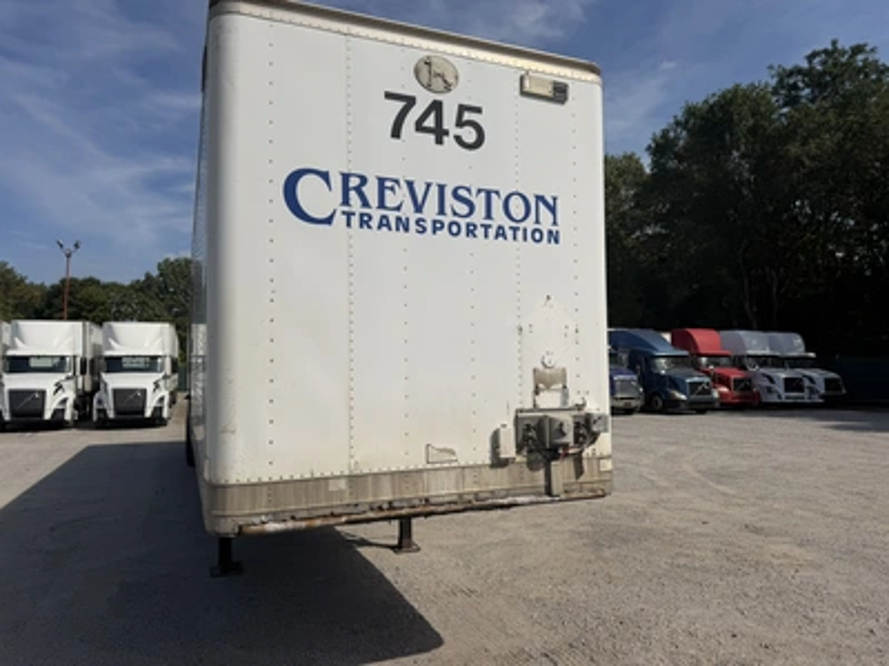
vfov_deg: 56.8
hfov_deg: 71.6
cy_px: 333
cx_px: 444
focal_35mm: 24
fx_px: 616
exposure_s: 1/11905
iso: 80
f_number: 1.78
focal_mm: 6.76
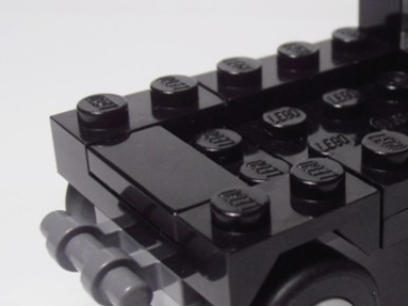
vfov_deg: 17.0
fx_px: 1025
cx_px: 402
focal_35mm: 87
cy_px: 174
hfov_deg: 21.8
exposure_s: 1/40
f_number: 3.9
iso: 80
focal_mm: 6.61
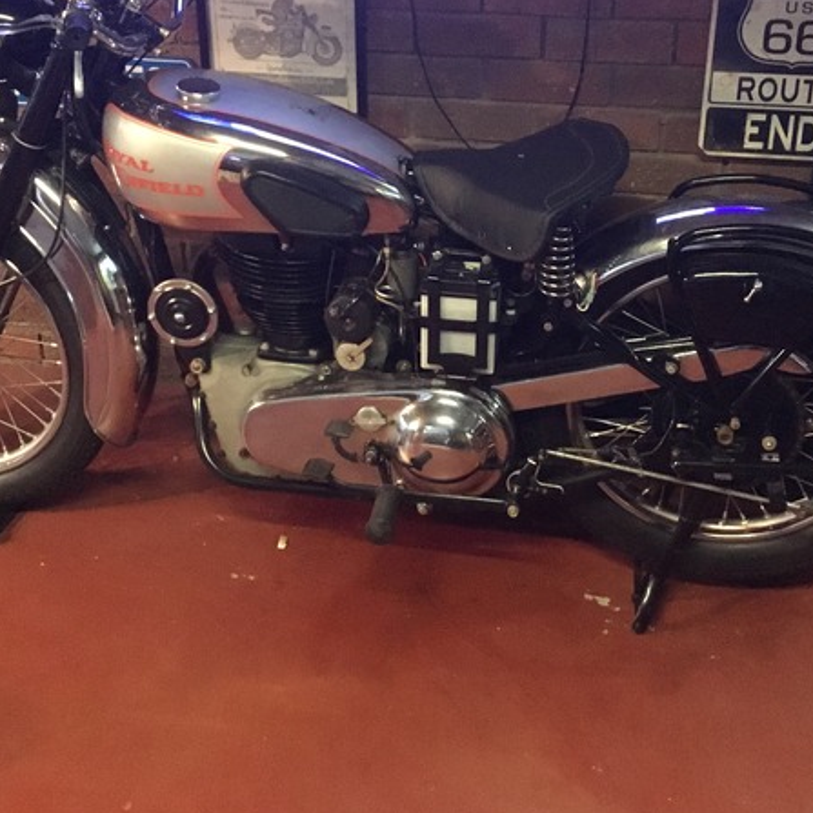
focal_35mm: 49
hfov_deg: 34.7
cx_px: 404
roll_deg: +0.2
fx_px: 1302
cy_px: 306
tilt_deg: -28.0
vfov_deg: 34.5
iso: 800
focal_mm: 3.3
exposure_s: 1/17
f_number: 2.4
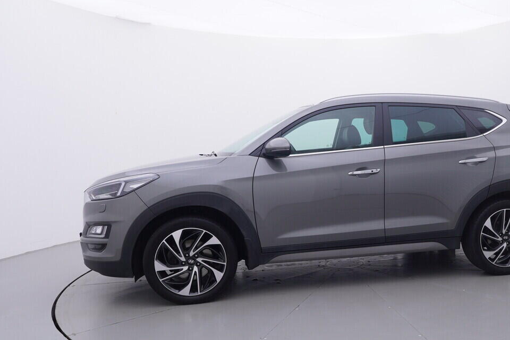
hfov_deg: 54.9
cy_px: 200
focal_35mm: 34
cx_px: 344
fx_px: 478
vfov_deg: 39.1
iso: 200
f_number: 5
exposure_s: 1/80
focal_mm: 15
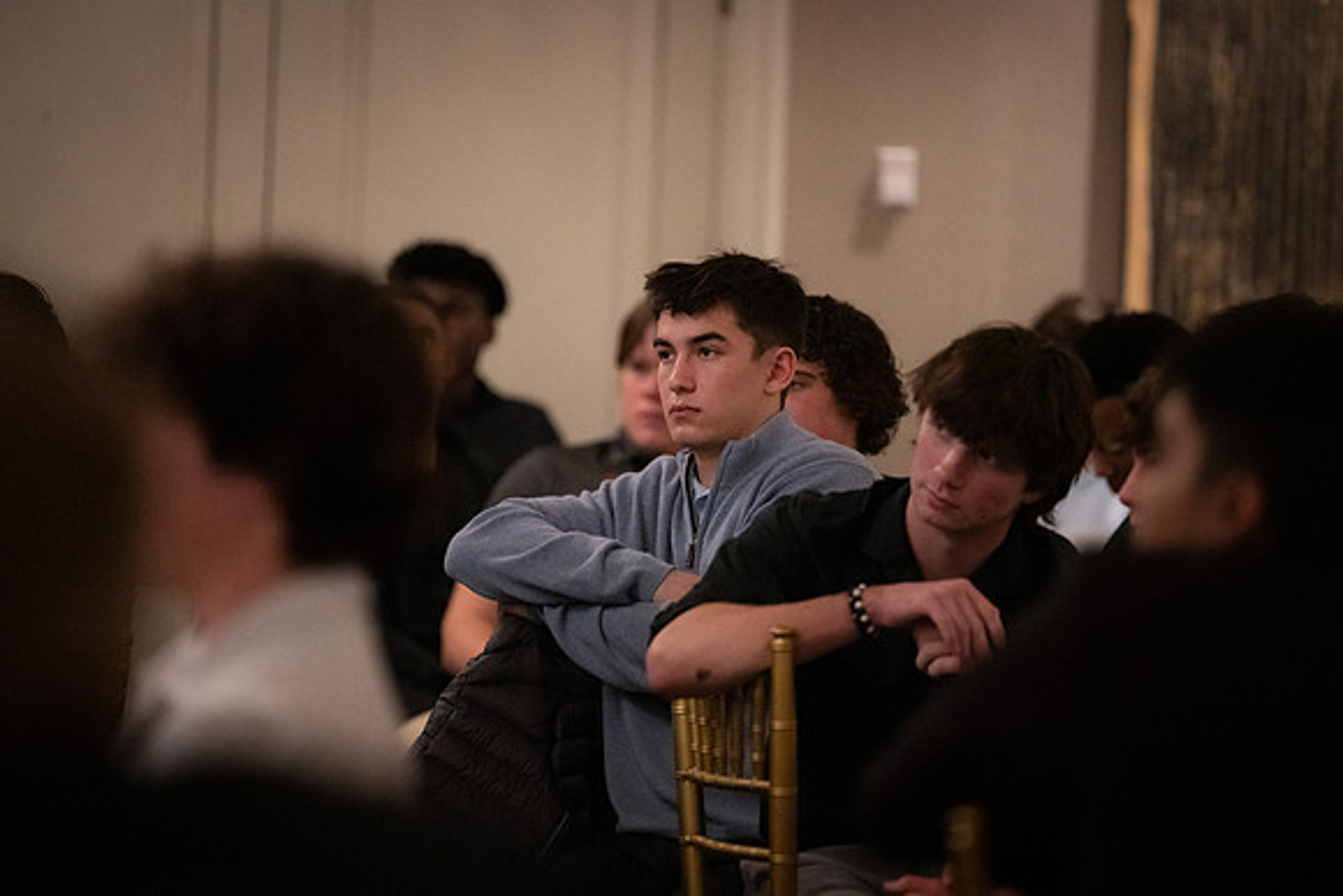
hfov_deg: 10.3
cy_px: 448
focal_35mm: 200
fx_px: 7463
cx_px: 672
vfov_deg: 6.9
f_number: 2.8
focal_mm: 200
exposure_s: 1/320
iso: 12800
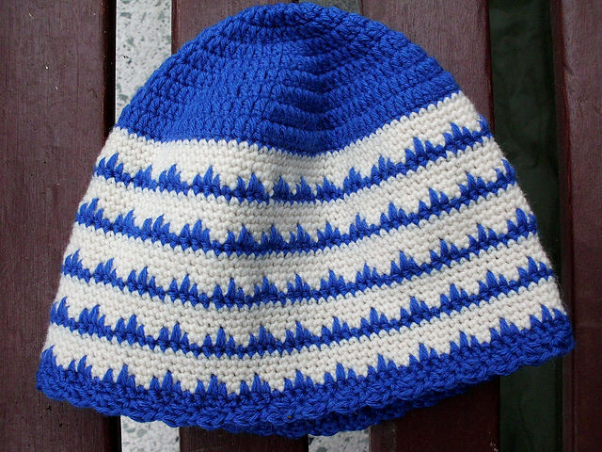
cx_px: 301
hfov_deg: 51.4
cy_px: 226
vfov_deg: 39.7
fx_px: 626
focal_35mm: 36
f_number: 2.9
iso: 200
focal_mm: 6.3
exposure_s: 1/100
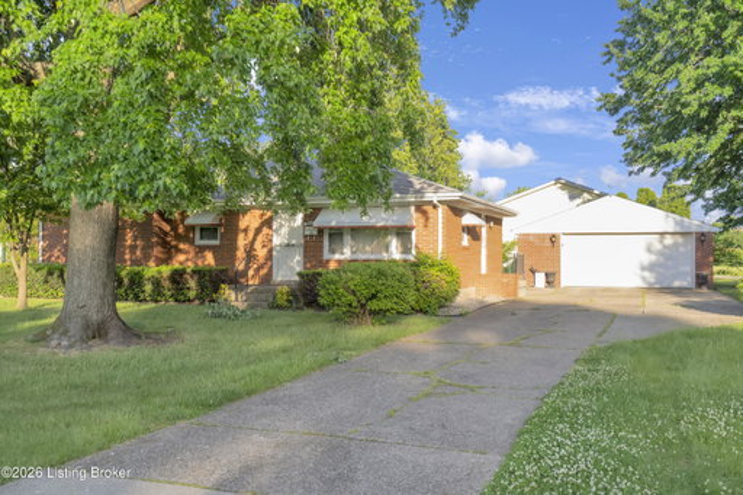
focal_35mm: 35
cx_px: 372
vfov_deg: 37.8
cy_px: 248
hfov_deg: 54.4
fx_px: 722
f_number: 4
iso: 160
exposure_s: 1/250
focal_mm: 35
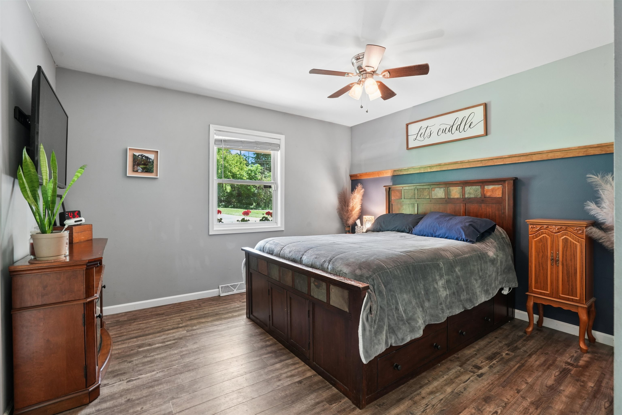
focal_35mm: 16
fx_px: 276
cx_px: 311
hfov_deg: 96.7
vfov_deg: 73.7
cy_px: 208
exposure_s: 1/5
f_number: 10
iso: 800
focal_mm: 16
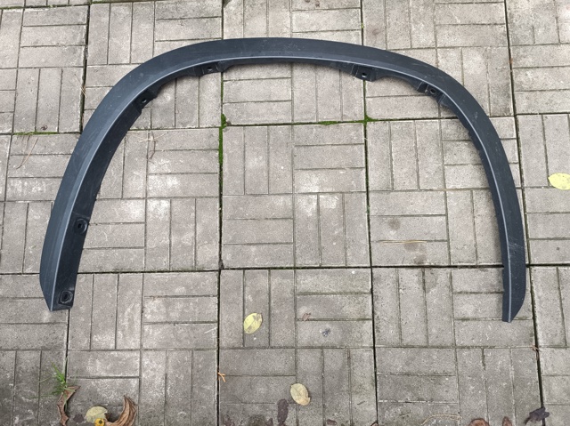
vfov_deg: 56.8
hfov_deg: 71.6
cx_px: 285
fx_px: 395
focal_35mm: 24
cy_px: 213
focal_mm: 6.14
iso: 630
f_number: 1.65
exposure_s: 1/100
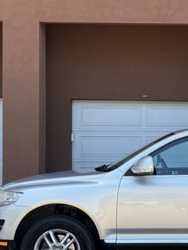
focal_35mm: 94
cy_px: 140
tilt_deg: -0.2
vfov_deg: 20.9
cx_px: 197
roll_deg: -0.4
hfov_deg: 15.4
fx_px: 681
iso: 64
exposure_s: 1/783
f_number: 1.78
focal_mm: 6.76
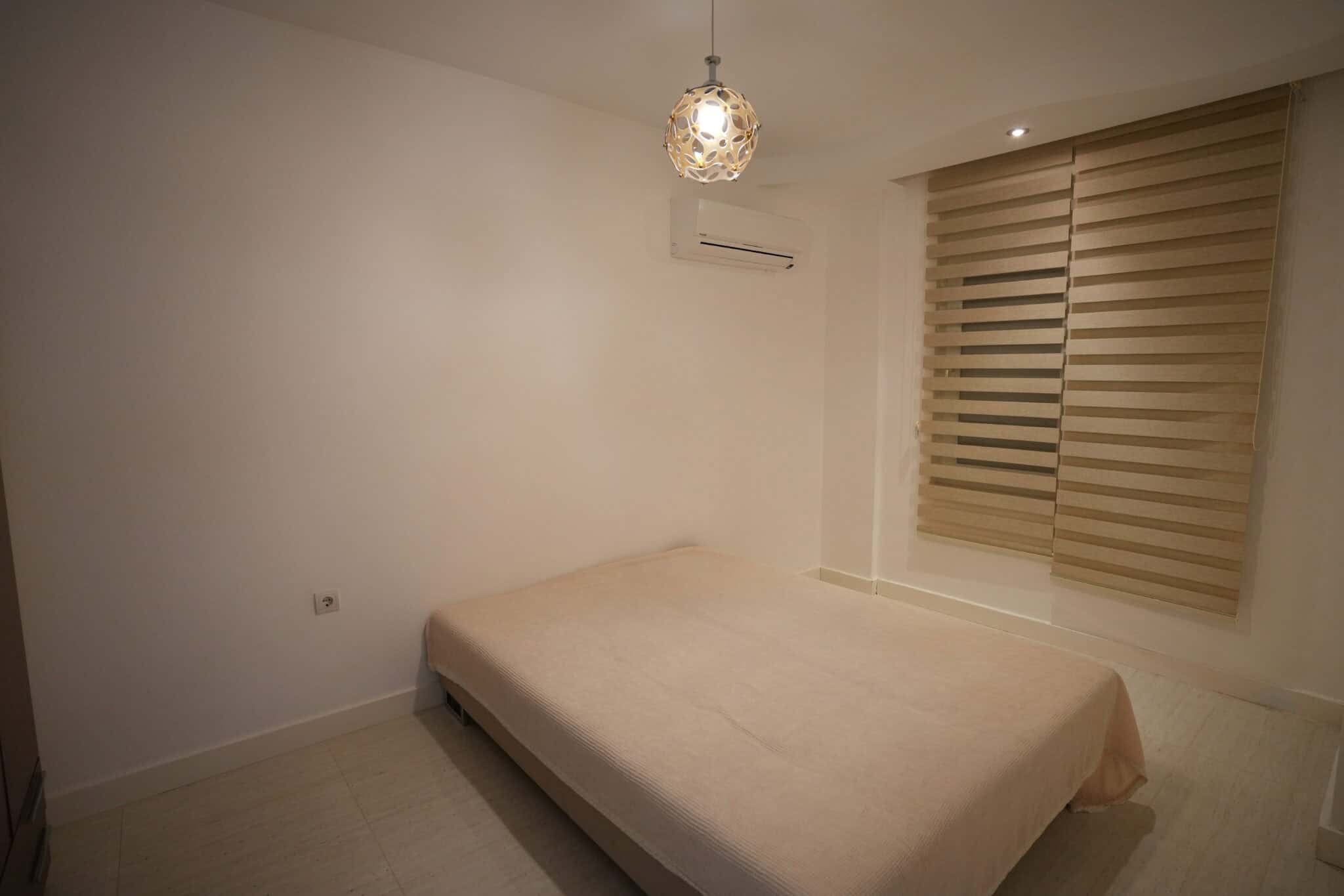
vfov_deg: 70.4
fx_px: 635
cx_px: 672
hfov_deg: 93.3
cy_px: 448
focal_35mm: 17
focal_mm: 17
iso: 2000
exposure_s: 1/160
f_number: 2.8
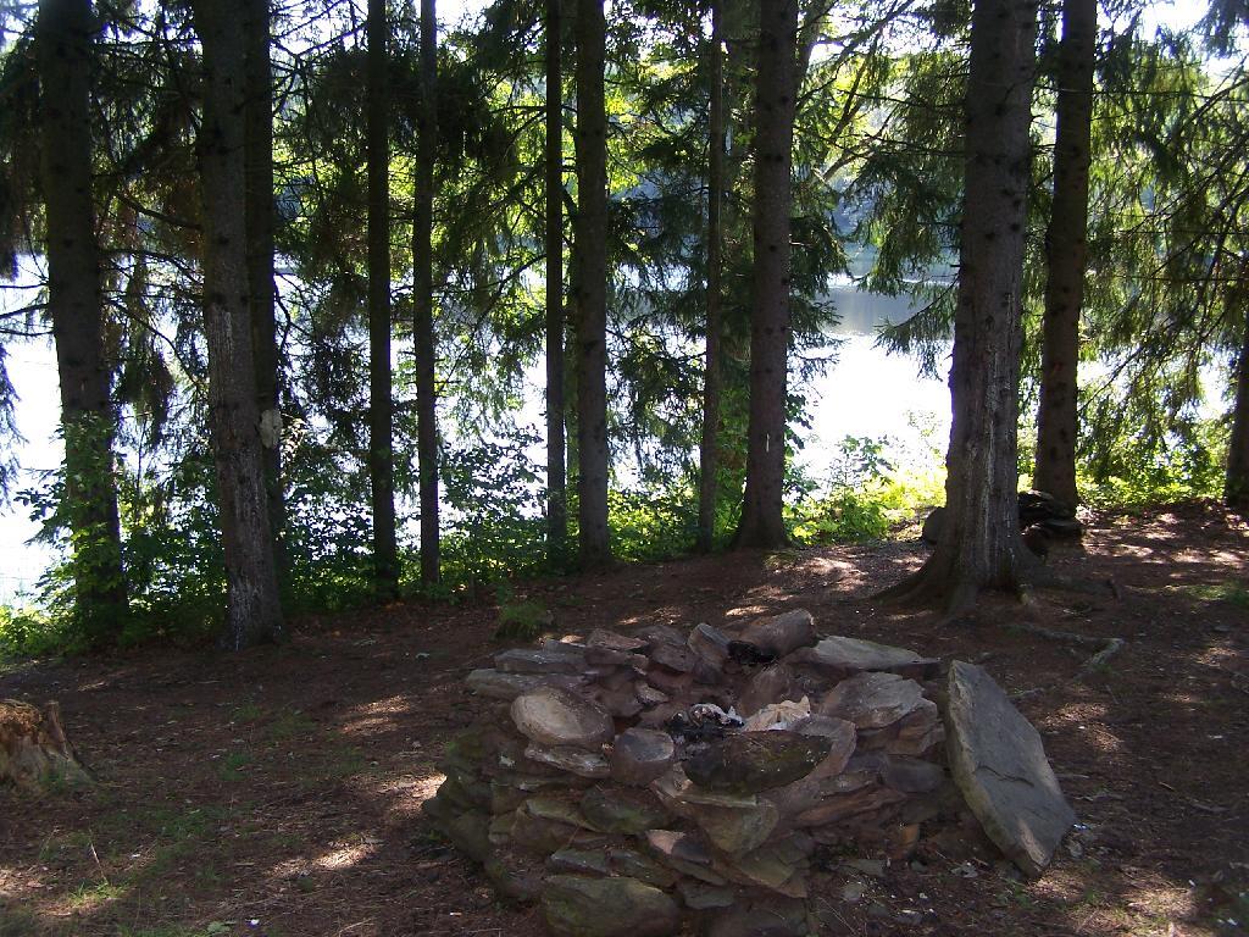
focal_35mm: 38
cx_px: 624
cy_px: 468
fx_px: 1371
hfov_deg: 49.0
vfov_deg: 37.7
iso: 80
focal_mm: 6.3
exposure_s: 1/125
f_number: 2.8
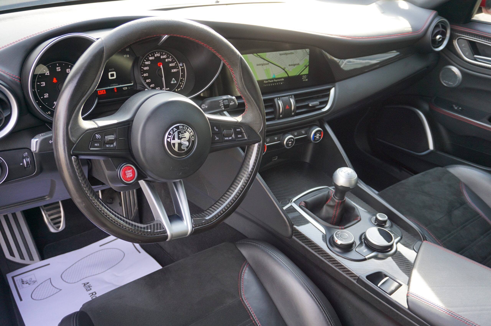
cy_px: 163
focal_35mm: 30
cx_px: 246
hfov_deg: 62.0
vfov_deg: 43.5
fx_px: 409
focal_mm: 20
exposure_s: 1/160
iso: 320
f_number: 4
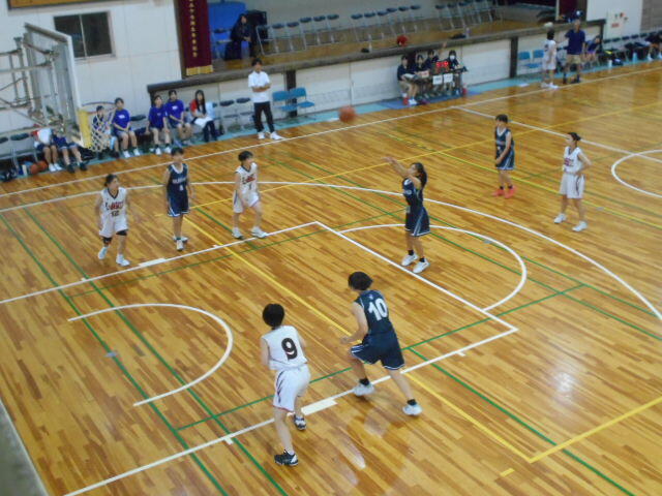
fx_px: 841
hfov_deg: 42.9
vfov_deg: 32.9
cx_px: 331
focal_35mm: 44
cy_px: 248
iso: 800
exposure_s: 1/50
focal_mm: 7.7
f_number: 4.2
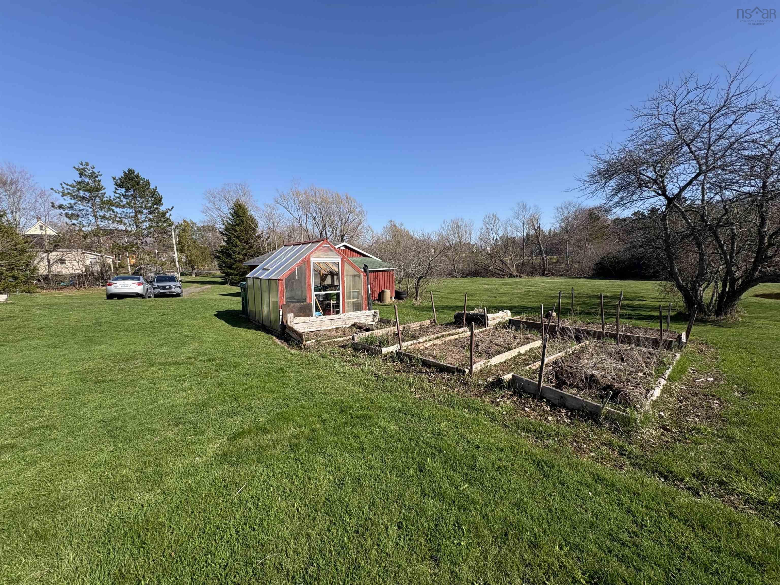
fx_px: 315
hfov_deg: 102.1
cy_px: 292
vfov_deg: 85.7
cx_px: 390
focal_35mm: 14
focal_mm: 2.22
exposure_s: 1/1370
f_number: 2.2
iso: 50
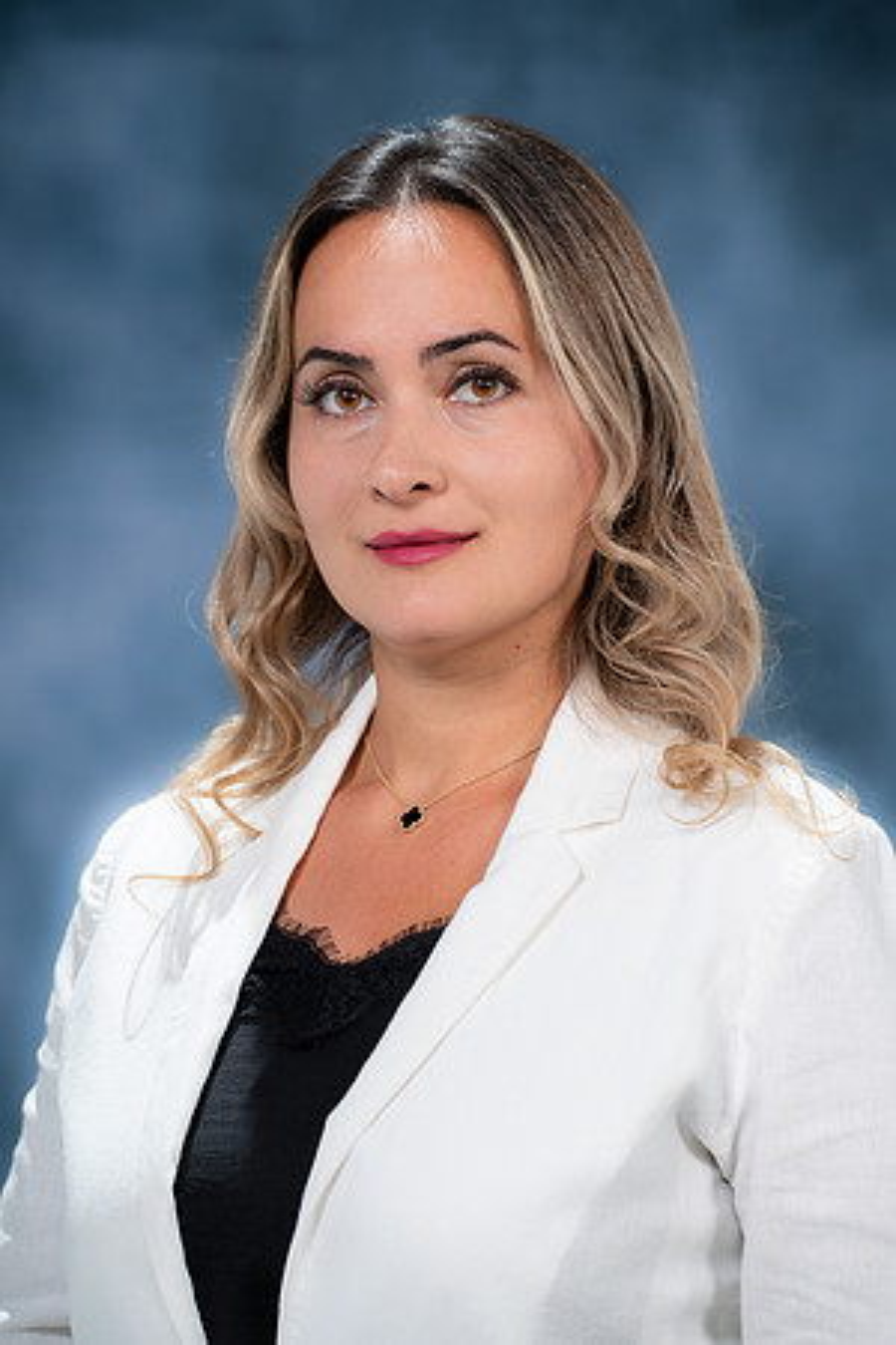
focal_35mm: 180
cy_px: 672
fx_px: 6719
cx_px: 448
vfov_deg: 11.4
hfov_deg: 7.6
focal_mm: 180
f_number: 5.6
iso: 320
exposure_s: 1/200
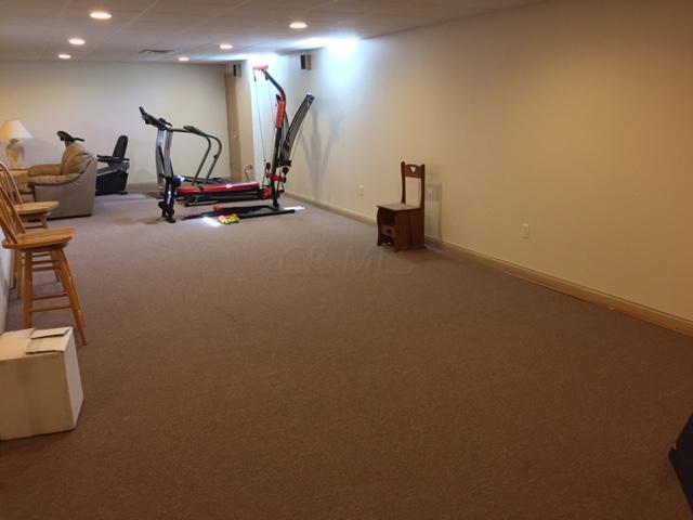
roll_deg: +1.3
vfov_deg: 48.2
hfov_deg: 61.7
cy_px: 260
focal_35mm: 29
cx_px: 346
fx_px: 581
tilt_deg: -15.5
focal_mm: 4.15
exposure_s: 1/30
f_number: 2.2
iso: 250
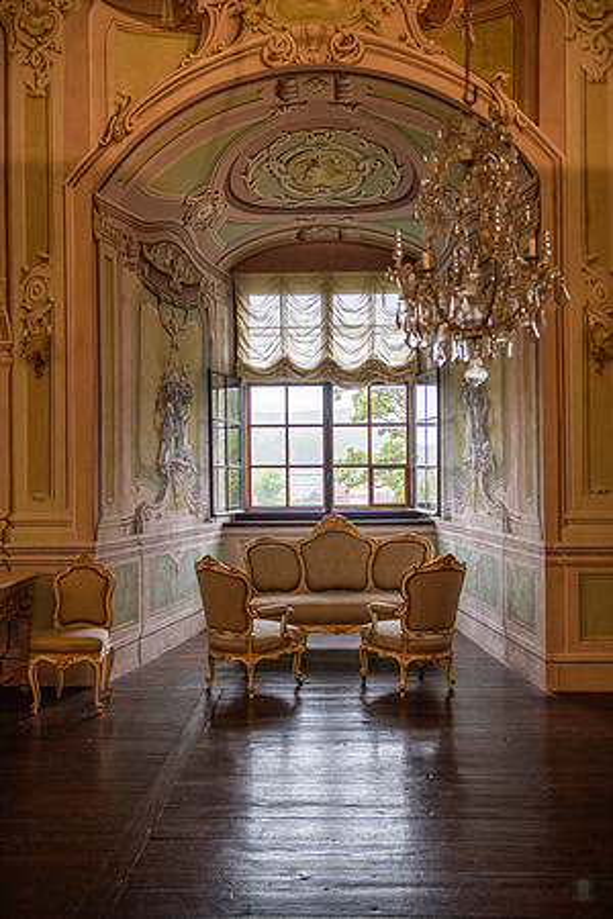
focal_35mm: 34
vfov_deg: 55.8
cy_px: 460
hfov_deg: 38.9
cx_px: 306
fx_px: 868
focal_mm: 34
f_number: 3.5
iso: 360
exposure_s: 1/80
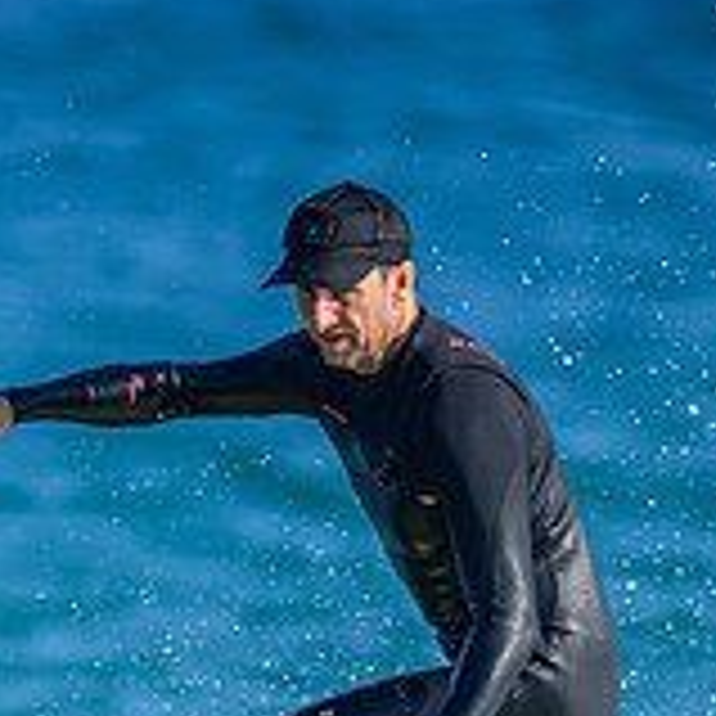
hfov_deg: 0.7
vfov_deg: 0.7
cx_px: -6
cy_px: 755
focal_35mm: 2600
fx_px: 60844
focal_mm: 800
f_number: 6.3
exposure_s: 1/2000
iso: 560
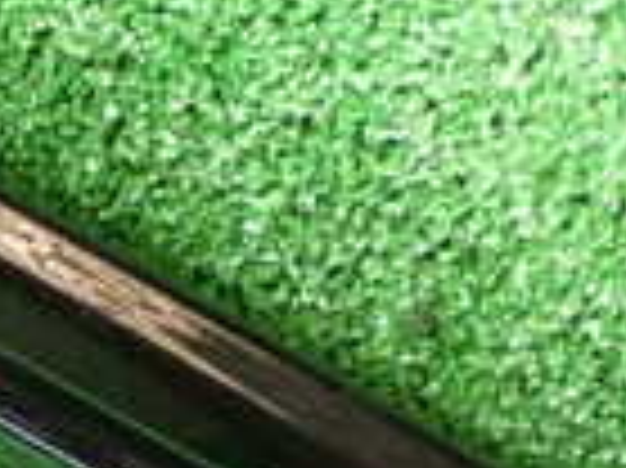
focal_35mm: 289
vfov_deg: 5.1
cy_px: 248
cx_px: -351
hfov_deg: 6.8
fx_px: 5222
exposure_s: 1/25
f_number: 3.8
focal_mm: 11.88
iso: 800
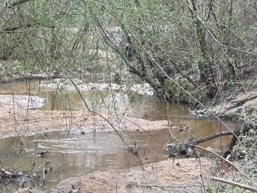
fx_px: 787
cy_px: 143
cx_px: 15
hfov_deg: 18.2
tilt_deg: -7.2
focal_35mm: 106
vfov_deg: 13.9
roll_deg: -0.6
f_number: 1.78
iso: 64
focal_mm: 6.76
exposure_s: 1/383
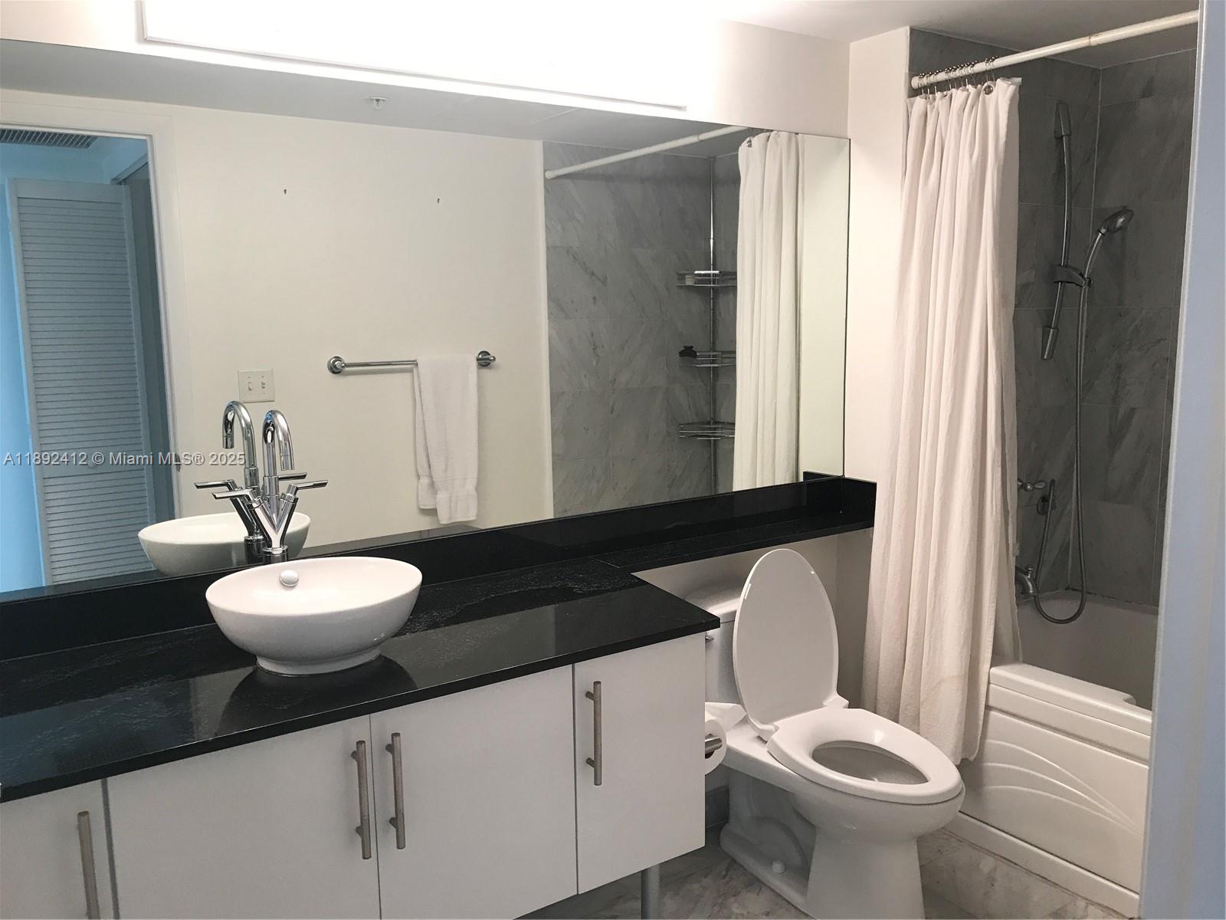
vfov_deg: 49.7
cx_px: 613
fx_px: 992
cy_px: 460
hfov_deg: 63.4
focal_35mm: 28
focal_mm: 3.99
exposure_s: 1/30
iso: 25
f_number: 1.8
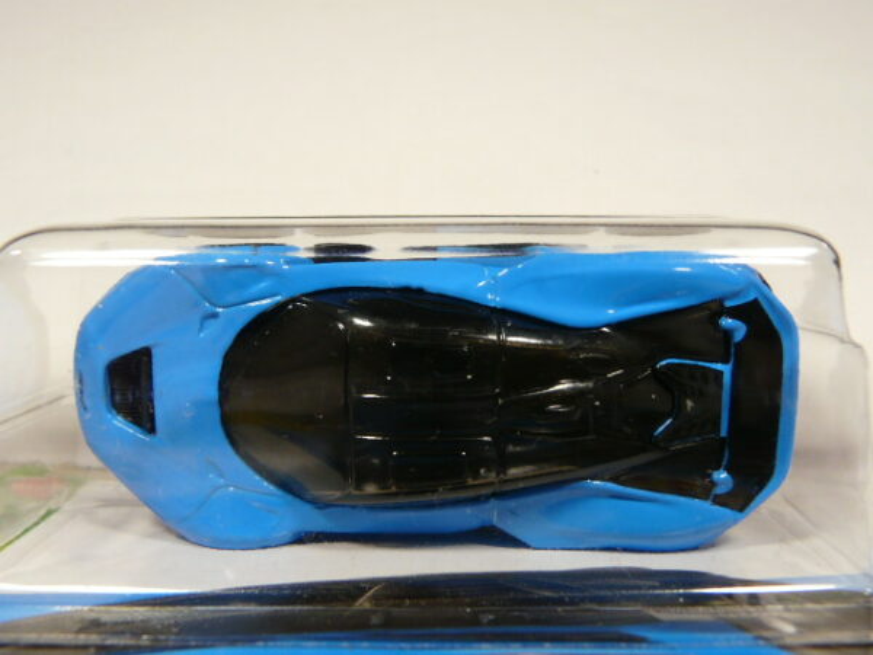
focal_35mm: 37
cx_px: 436
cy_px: 328
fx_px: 933
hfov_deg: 50.1
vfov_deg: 38.7
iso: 100
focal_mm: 4.6
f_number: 2.8
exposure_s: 1/50
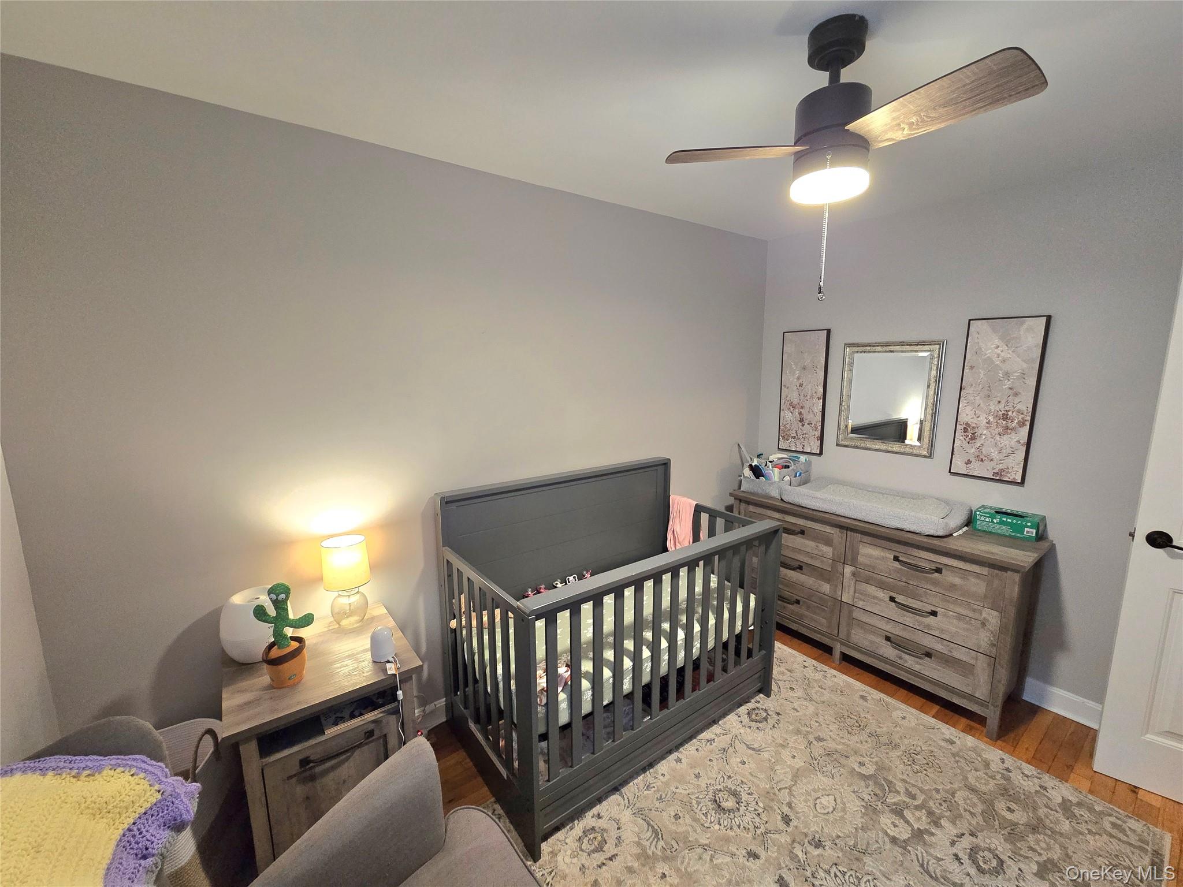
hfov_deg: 106.2
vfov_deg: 89.9
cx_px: 592
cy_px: 444
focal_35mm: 13
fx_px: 444
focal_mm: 2.2
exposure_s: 1/60.2
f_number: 2.2
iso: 400
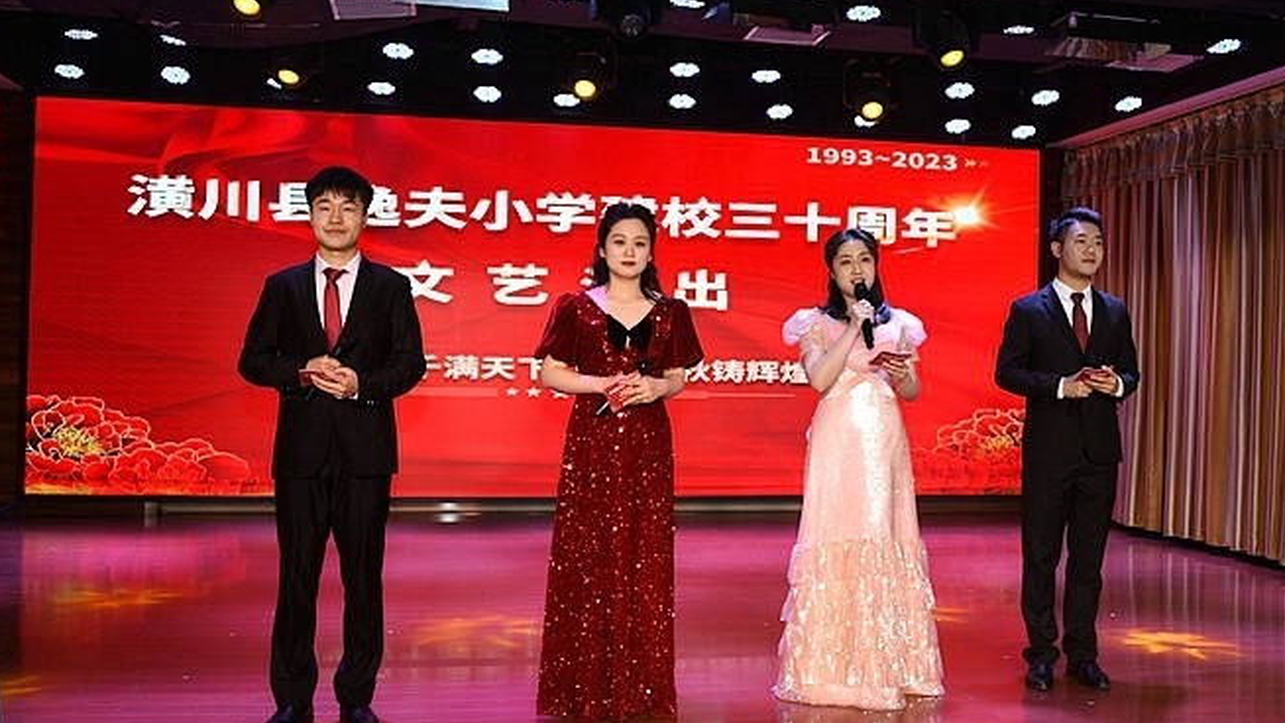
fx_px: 1397
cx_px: 749
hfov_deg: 49.2
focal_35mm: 41
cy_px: 327
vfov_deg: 29.0
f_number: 3.8
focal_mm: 32
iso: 72
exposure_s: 1/60
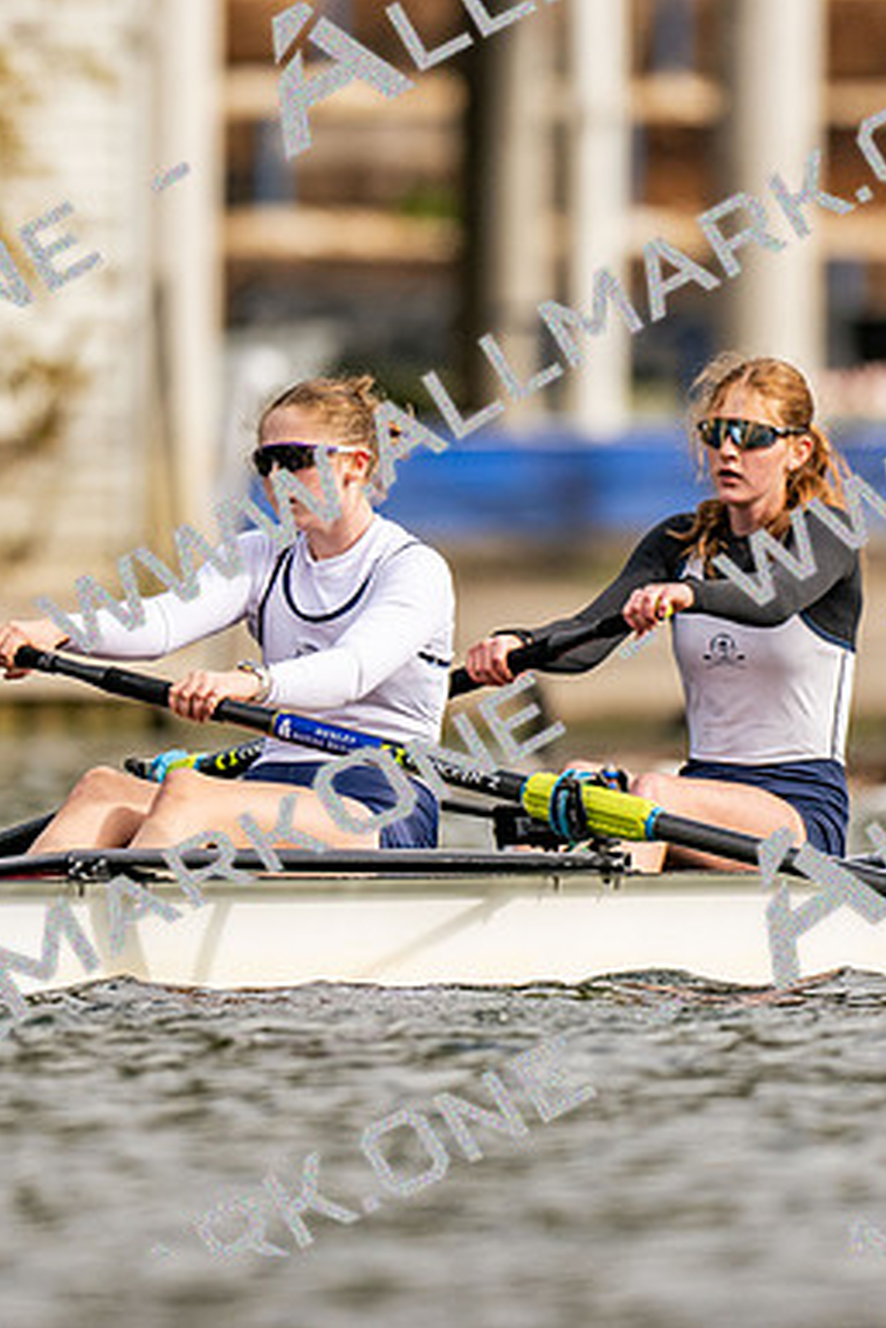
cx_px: 462
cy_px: 664
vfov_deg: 1.5
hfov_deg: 1.0
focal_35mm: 1357
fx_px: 50047
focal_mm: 600
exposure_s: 1/2500
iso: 250
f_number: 4
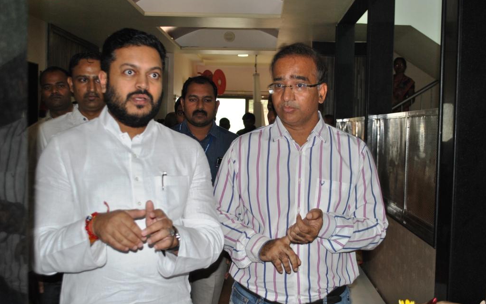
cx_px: 243
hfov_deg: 46.2
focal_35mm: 43
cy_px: 160
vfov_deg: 29.9
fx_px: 570
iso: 200
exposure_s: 1/60
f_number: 4.5
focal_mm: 28
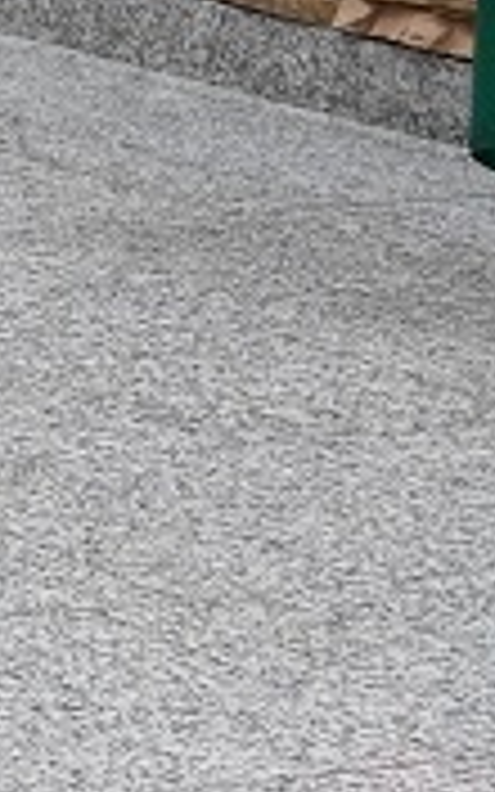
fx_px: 3831
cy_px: -889
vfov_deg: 10.6
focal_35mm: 177
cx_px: -1080
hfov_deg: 6.6
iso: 220
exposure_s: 1/250
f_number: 4
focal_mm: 17
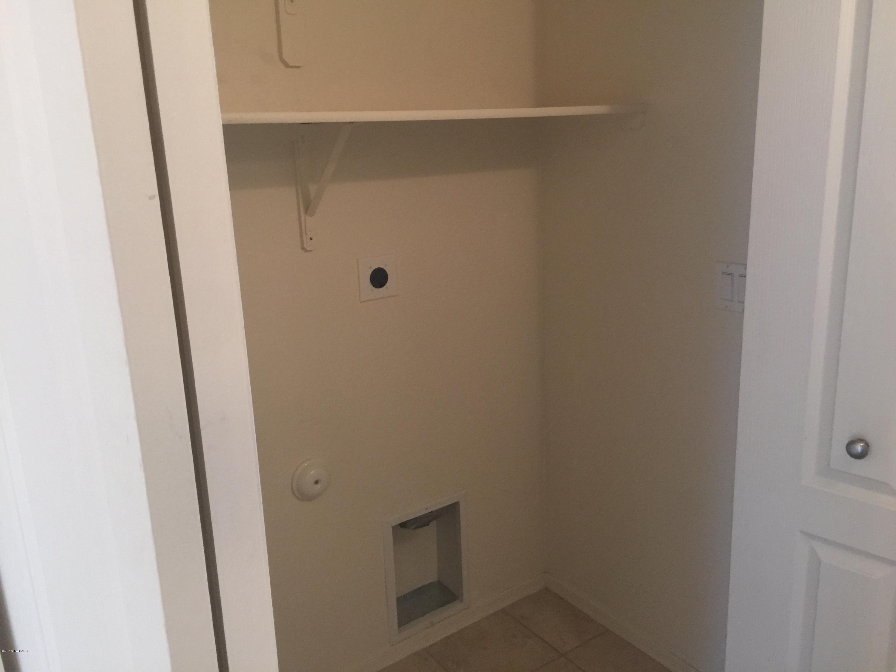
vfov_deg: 48.2
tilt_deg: -14.1
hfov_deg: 61.7
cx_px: 448
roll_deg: +0.7
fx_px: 751
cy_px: 336
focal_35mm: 29
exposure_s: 1/15
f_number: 2.2
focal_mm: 4.15
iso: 100
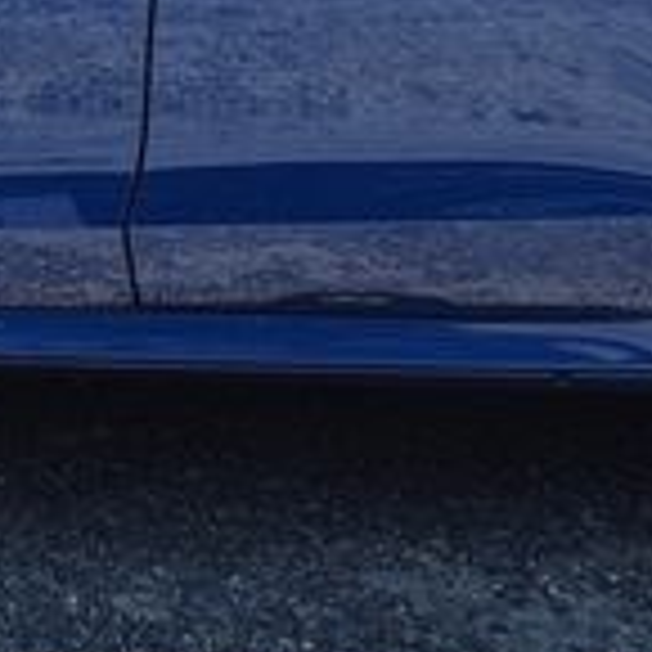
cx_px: -103
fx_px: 3069
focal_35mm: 144
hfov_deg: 11.9
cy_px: -81
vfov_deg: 11.9
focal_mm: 5.4
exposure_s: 1/1216
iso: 25
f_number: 1.8
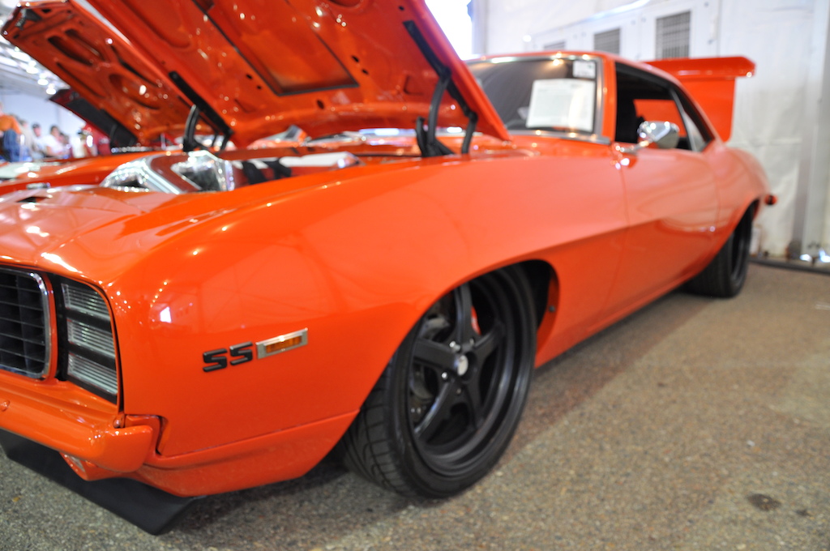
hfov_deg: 67.4
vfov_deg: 47.8
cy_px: 276
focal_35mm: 27
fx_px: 622
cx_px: 415
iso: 400
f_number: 4.5
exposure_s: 1/20
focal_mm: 18
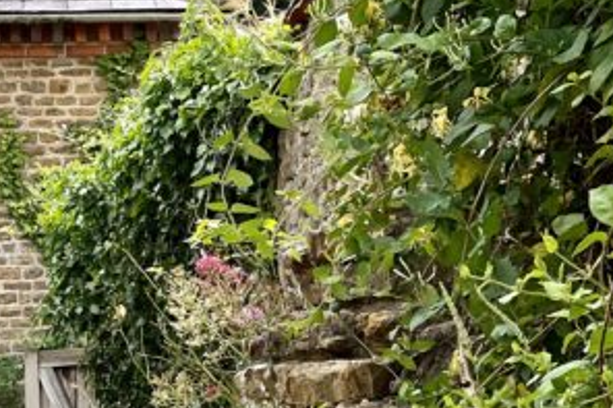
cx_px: -25
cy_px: 352
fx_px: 3540
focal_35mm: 208
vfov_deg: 6.6
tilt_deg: +5.2
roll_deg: +1.5
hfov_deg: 9.8
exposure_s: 1/259
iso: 25
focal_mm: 9
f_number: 2.8
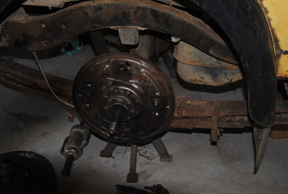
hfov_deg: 41.0
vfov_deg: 28.2
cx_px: 144
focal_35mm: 48
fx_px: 385
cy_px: 97
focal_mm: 32
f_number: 4.5
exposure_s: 1/60
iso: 200
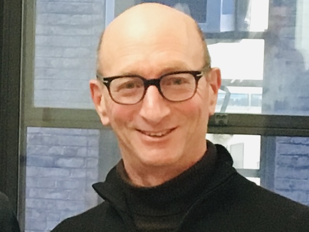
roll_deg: -1.1
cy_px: 116
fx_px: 259
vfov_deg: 48.2
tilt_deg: -4.1
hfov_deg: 61.6
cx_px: 154
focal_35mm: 29
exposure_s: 1/20
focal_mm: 4.15
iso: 200
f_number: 2.2
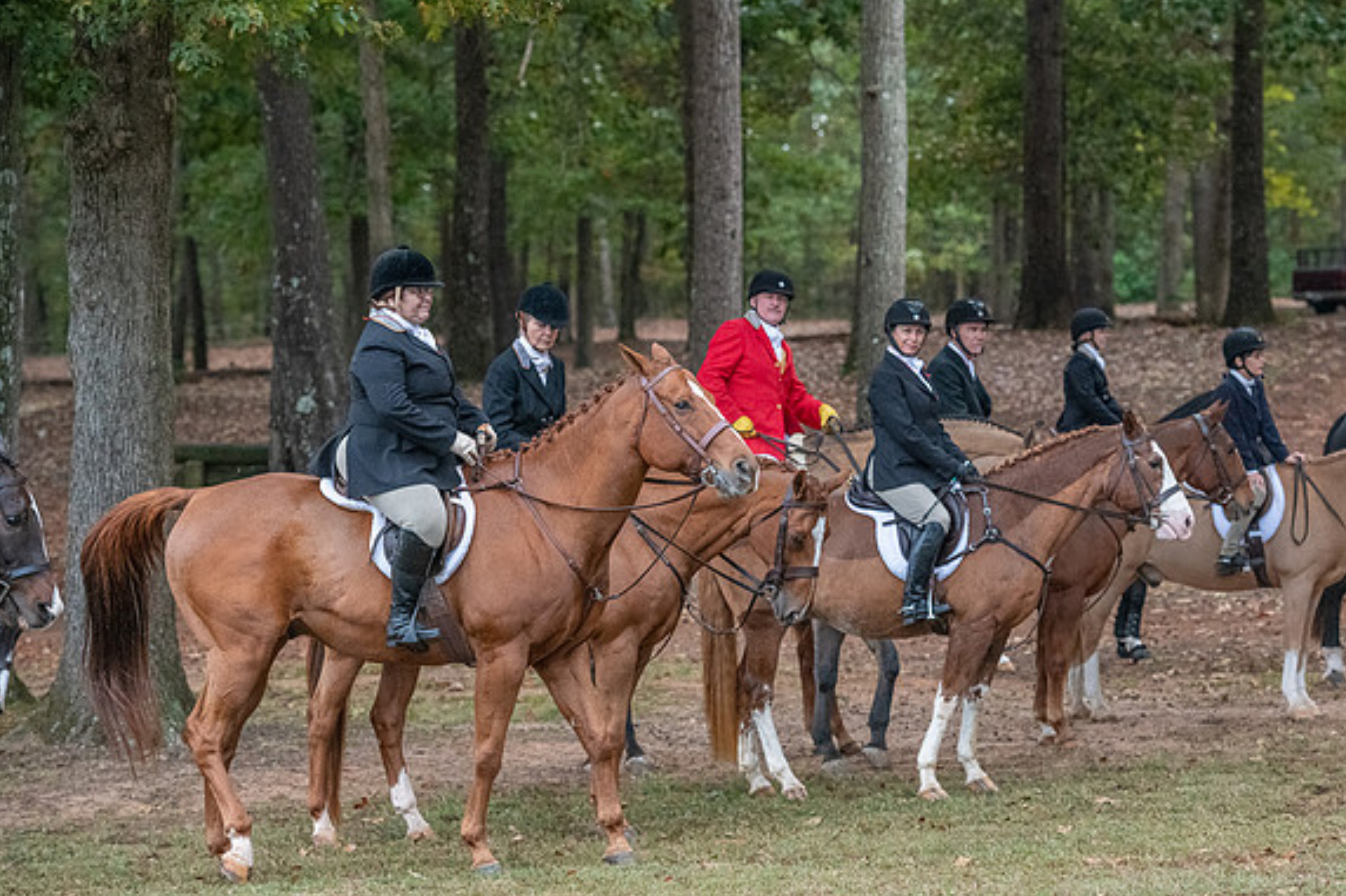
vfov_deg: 9.9
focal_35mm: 139
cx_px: 744
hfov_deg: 14.8
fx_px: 5195
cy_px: 496
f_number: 4
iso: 4500
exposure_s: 1/400
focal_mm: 122
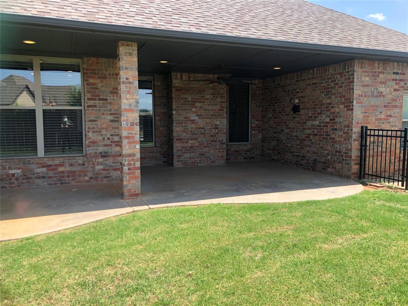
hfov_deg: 63.4
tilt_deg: -4.0
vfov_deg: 49.7
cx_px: 204
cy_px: 153
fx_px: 330
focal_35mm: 28
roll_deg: +1.3
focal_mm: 3.99
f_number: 1.8
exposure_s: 1/534
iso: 20
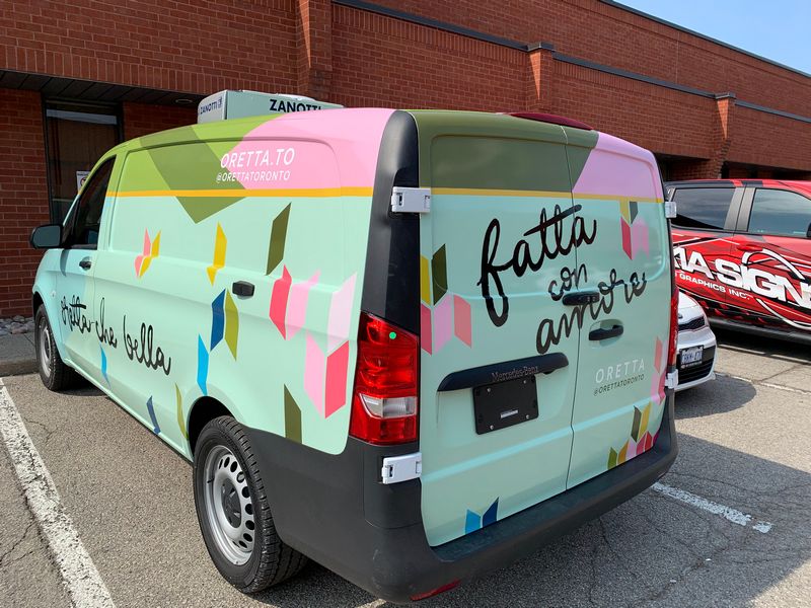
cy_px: 304
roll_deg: +0.8
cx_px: 406
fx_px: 609
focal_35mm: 26
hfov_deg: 67.3
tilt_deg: -4.3
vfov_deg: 53.1
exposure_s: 1/2364
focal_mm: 4.25
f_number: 1.8
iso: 25
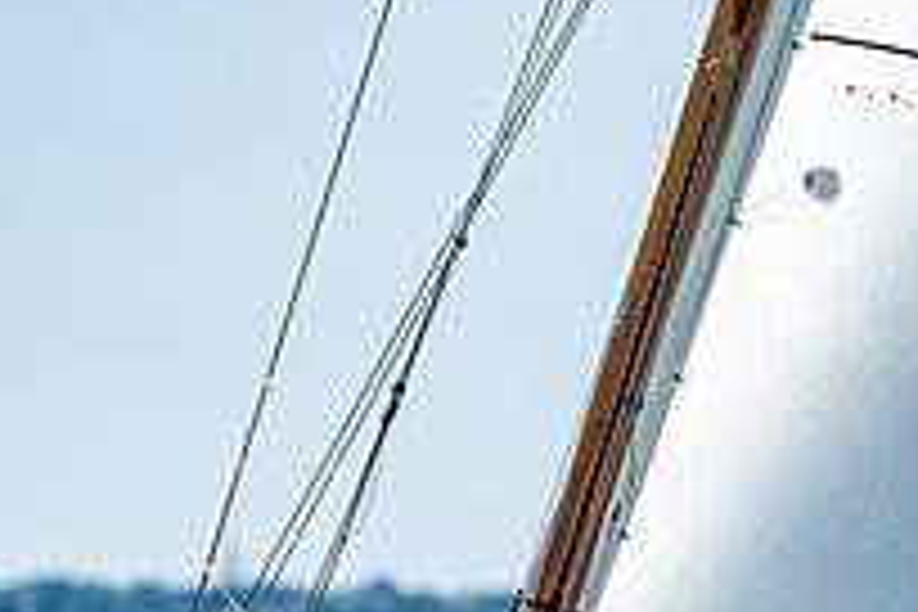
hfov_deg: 1.2
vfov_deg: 0.8
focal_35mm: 1769
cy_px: 738
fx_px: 45106
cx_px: 549
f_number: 5
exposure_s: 1/2500
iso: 400
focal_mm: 600
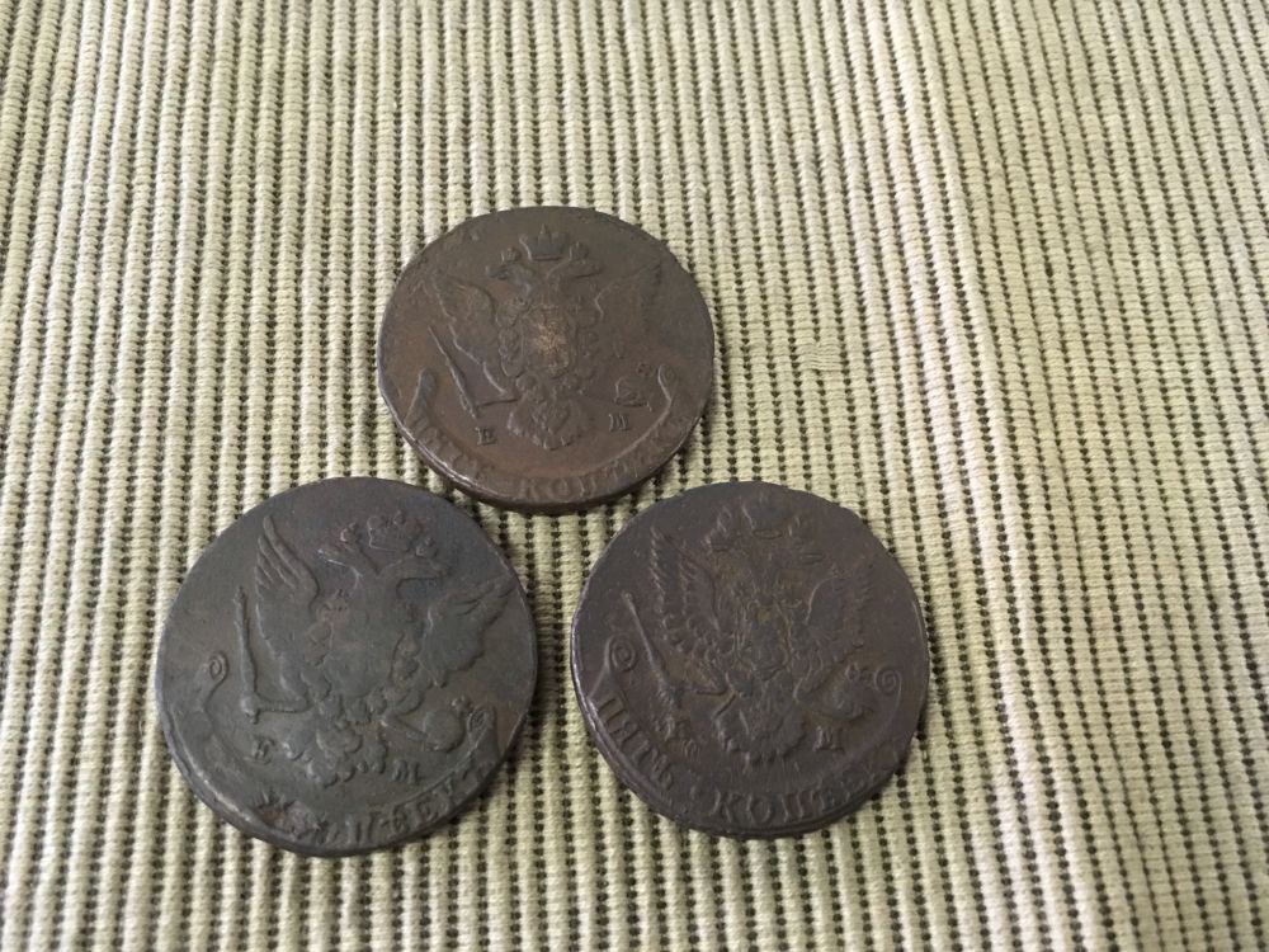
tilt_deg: -70.1
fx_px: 1063
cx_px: 634
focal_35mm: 29
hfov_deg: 61.7
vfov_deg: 48.2
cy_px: 476
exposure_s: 1/30
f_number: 2.2
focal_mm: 4.15
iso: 200
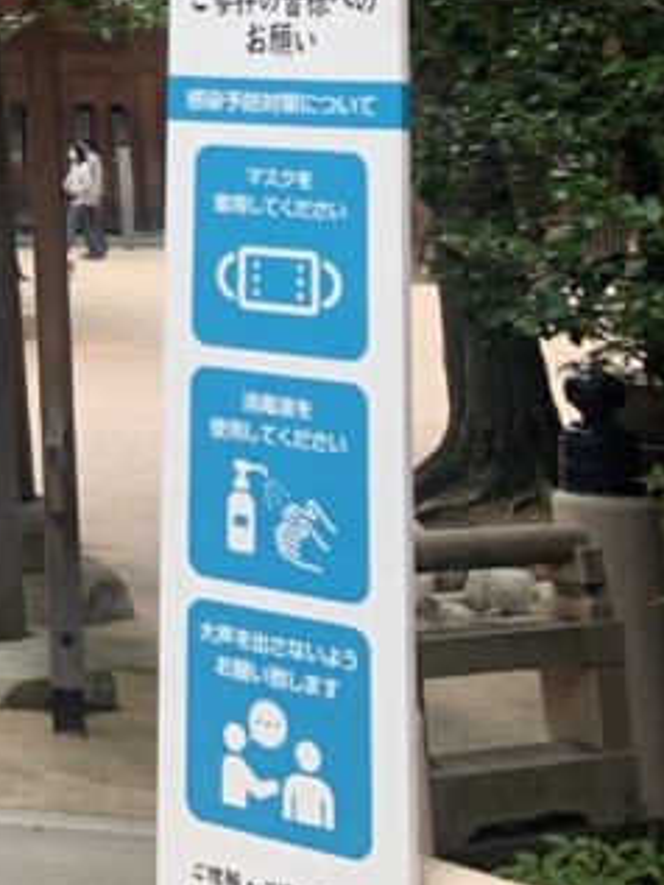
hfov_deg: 12.7
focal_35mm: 105
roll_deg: -0.8
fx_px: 2684
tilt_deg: +17.2
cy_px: -620
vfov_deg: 16.3
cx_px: -558
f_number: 1.8
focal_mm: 4.25
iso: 25
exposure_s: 1/288
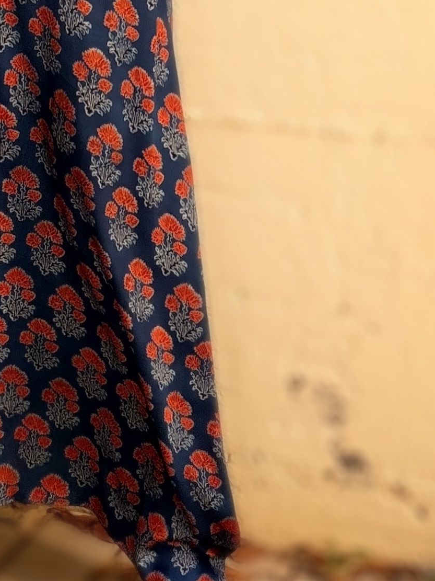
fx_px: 1357
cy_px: -52
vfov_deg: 22.8
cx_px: 35
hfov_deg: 17.9
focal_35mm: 81
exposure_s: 1/433
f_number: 1.9
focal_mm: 2.71
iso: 32
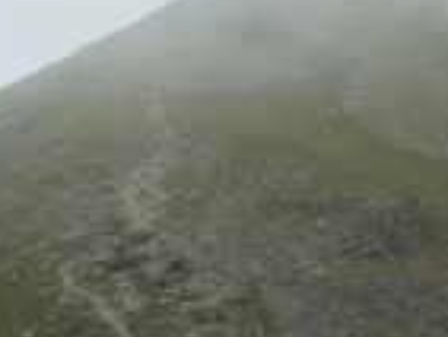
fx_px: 1425
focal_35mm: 110
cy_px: 242
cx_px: 241
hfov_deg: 17.9
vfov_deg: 13.4
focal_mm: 6
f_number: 5.6
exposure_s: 1/200
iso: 80
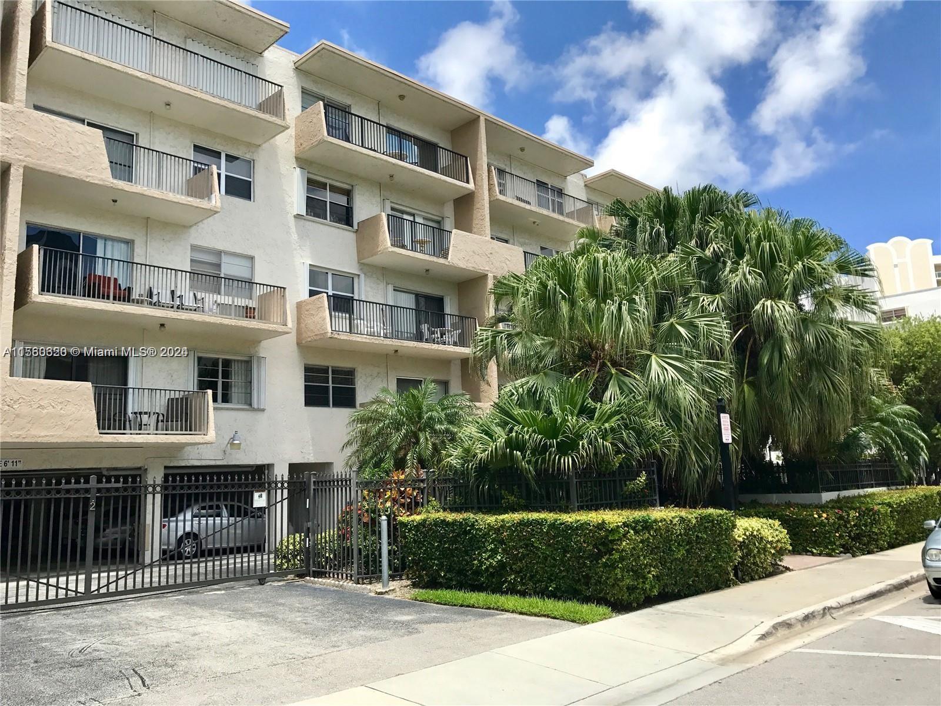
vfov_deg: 49.7
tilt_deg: +10.1
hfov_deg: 63.4
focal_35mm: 28
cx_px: 470
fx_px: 761
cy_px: 353
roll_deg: +1.6
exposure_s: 1/1842
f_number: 1.8
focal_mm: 3.99
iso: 20
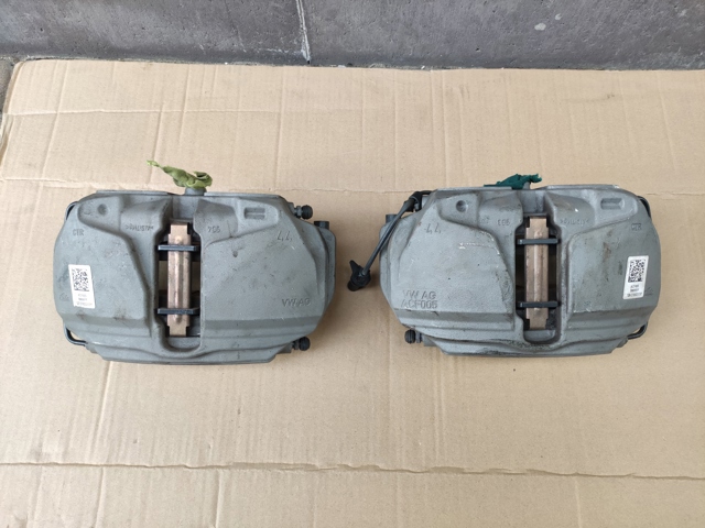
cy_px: 264
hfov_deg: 69.4
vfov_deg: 54.9
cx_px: 352
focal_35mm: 25
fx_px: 509
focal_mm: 5.43
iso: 243
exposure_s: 1/120
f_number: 1.89
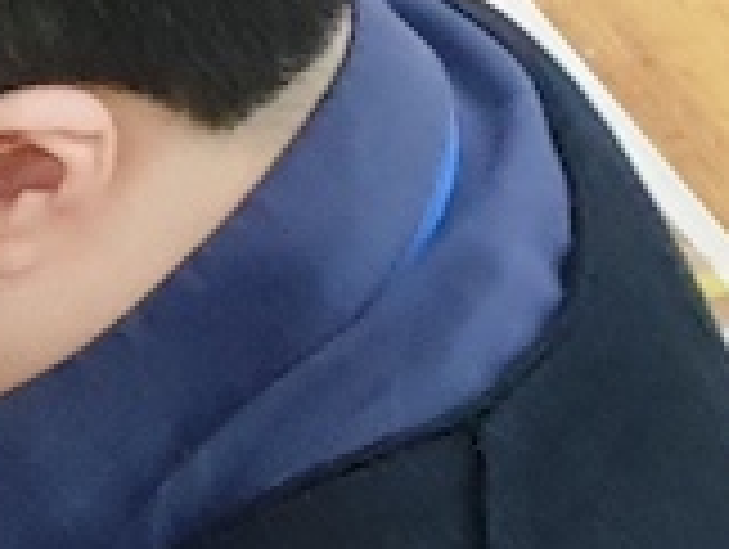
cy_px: 702
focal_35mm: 205
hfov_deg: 7.8
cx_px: -1724
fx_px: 4324
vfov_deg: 7.2
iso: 500
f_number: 2.4
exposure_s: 1/60
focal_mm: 4.3
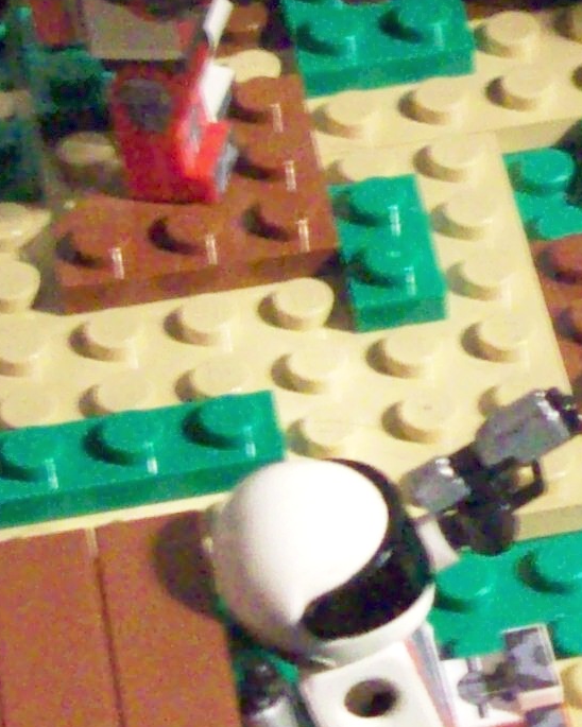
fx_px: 3639
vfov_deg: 11.4
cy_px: 169
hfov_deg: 8.9
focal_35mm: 169
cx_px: 876
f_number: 2.7
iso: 200
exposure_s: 1/8
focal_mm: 6
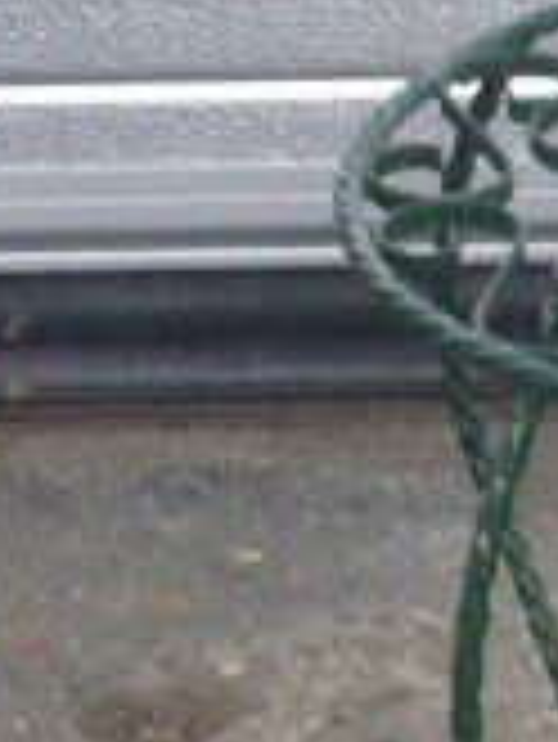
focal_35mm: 377
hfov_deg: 3.9
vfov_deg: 5.2
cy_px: 711
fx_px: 8092
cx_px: 801
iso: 800
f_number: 5.2
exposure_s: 1/25
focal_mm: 16.1
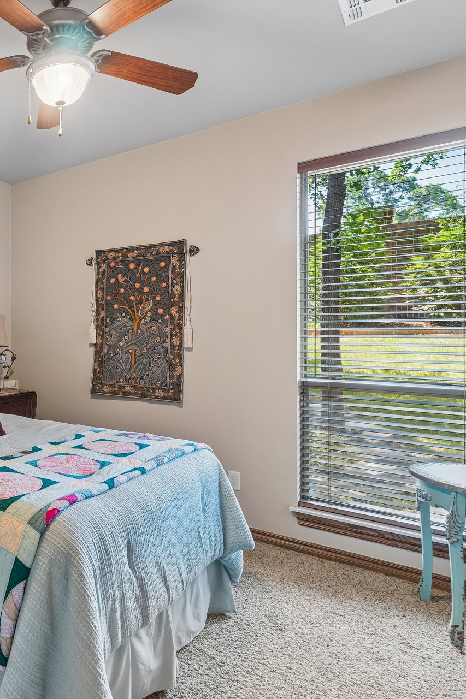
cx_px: -7
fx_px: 466
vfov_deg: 73.7
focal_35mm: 24
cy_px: 336
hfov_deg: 44.6
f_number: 7.1
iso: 200
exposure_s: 1/15
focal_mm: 10
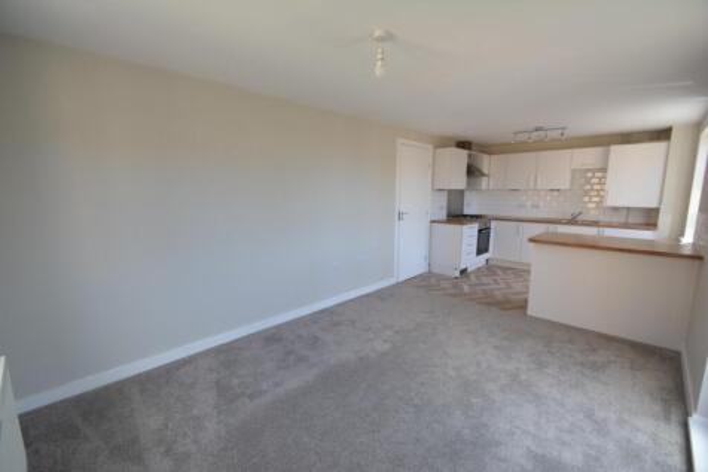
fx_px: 295
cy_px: 236
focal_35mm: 15
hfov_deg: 100.4
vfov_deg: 77.3
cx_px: 354
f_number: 5.6
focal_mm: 10
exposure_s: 1/125
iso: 400
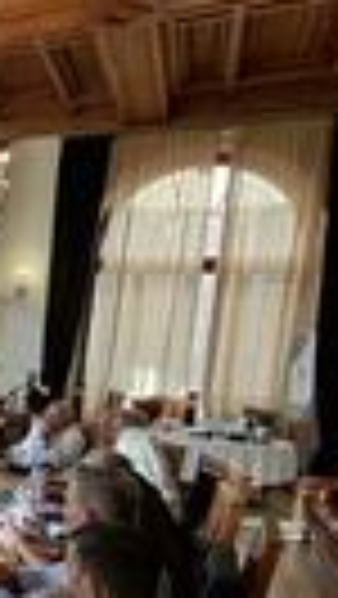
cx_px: -264
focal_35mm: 40
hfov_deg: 20.9
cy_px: 402
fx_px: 636
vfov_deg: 49.5
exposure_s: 1/50
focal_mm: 1.74
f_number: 2.2
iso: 50
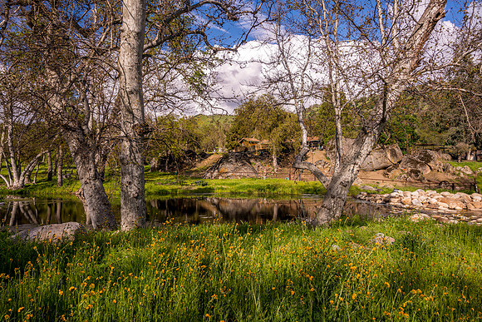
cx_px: 241
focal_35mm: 24
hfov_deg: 73.7
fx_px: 321
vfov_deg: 53.2
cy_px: 161
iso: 64
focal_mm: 24
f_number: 9
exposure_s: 1/60
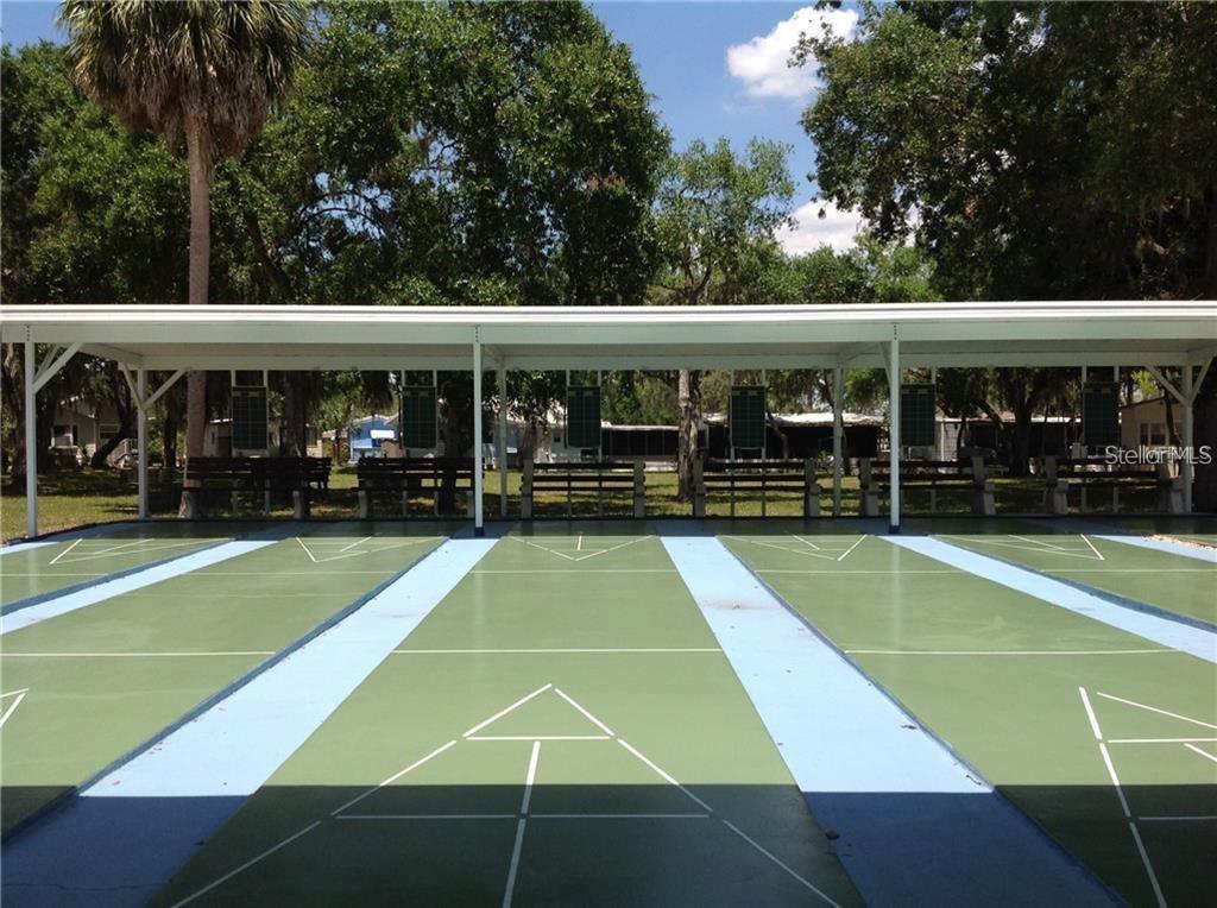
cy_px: 454
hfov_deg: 52.7
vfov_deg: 40.6
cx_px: 608
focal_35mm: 35
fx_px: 1228
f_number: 2.4
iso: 50
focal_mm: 4.28
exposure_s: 1/1779
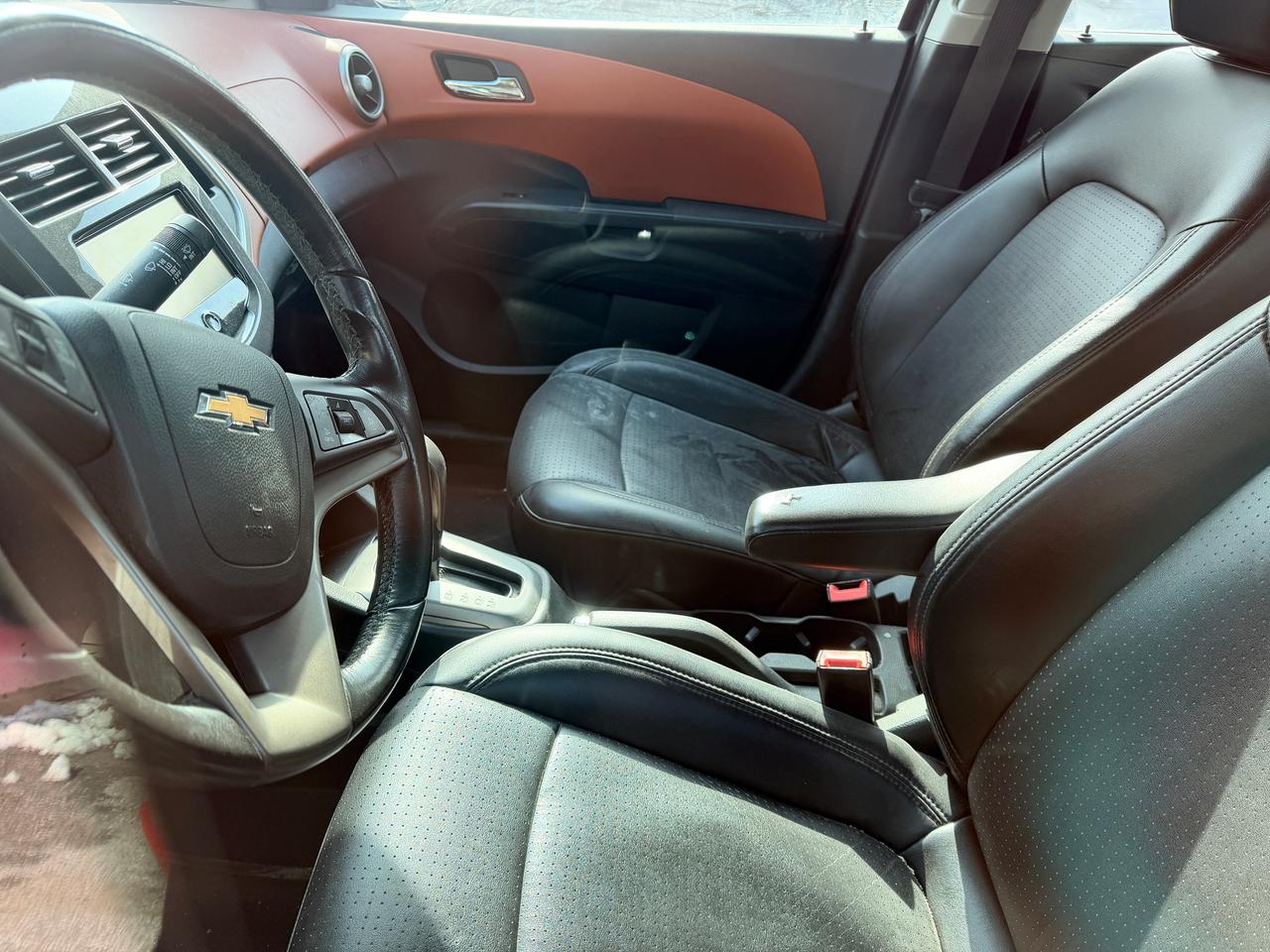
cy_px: 476
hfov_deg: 71.6
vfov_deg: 56.8
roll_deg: -5.7
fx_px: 881
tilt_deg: -32.5
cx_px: 635
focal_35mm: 24
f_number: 1.78
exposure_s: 1/187
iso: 100
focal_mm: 6.76
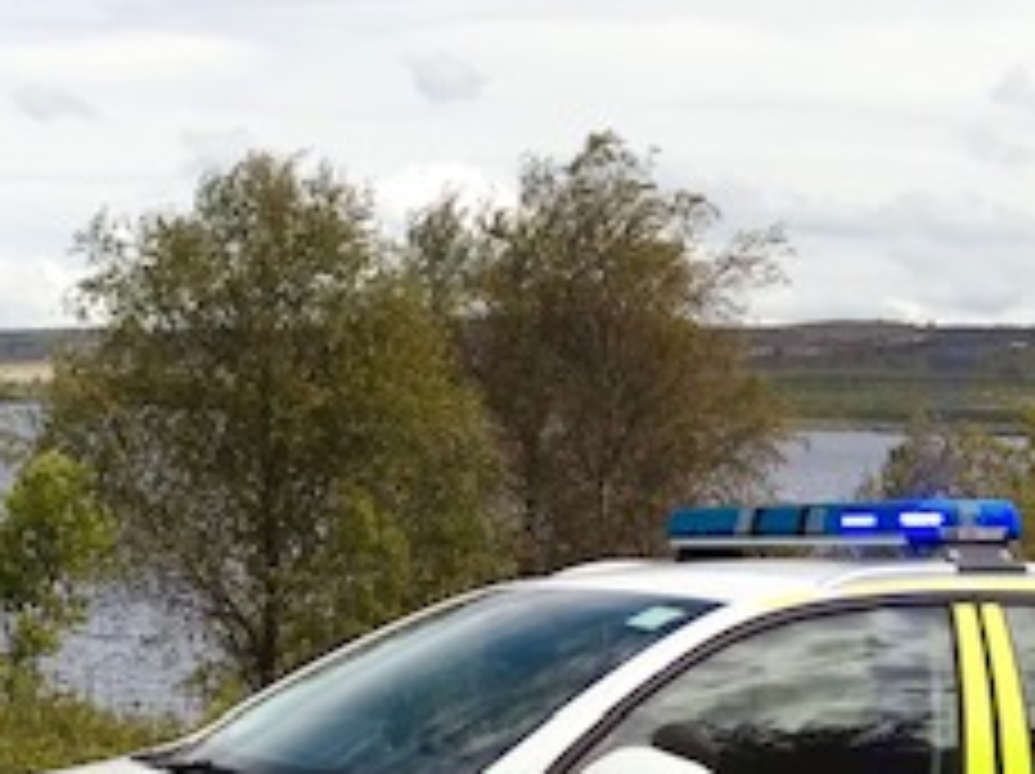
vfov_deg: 18.8
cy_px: 536
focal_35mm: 78
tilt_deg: -1.8
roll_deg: -1.8
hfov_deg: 25.0
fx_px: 2330
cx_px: 410
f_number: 1.8
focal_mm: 3.99
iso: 20
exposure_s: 1/3546
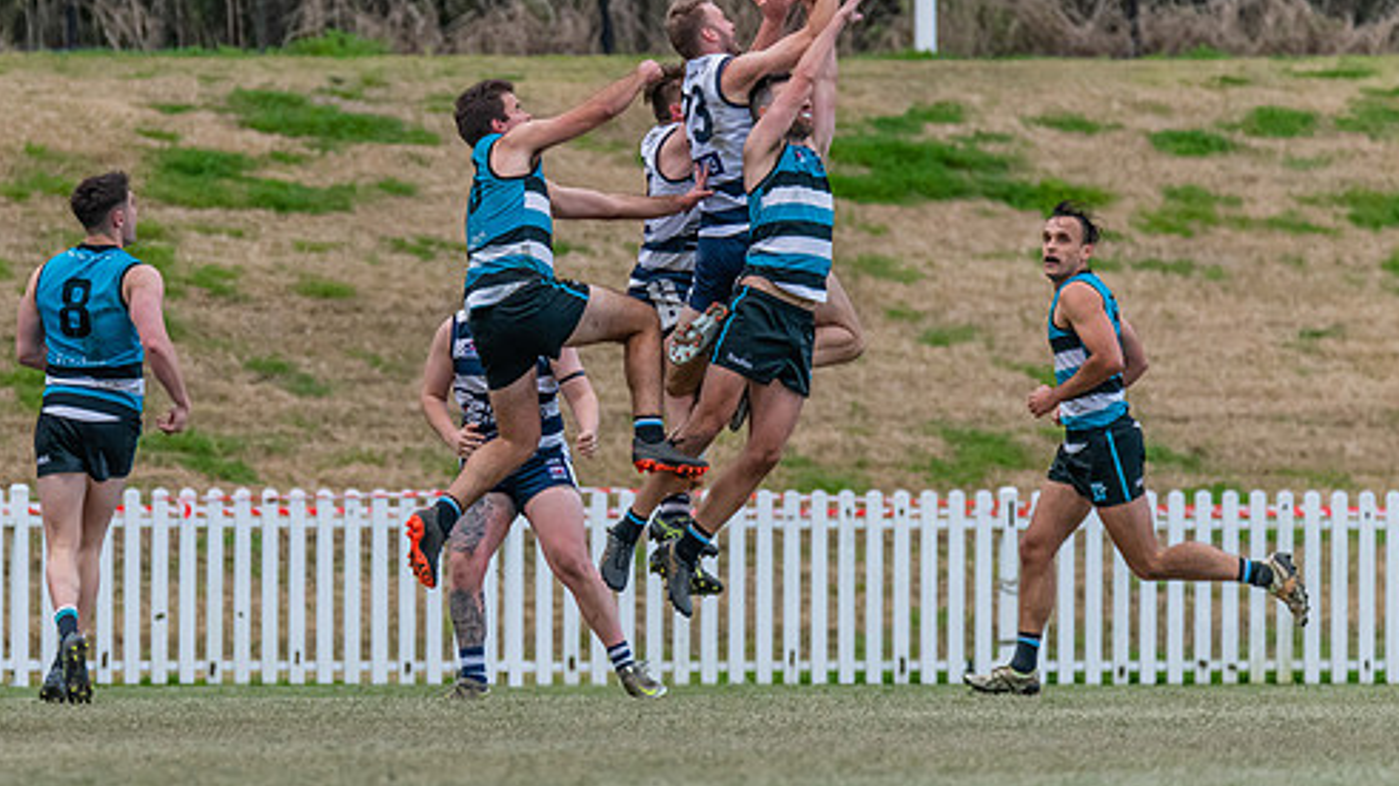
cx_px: 444
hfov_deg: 2.9
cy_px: 244
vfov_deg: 1.6
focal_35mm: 748
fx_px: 27743
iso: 2200
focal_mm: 460
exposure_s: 1/2000
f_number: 6.3
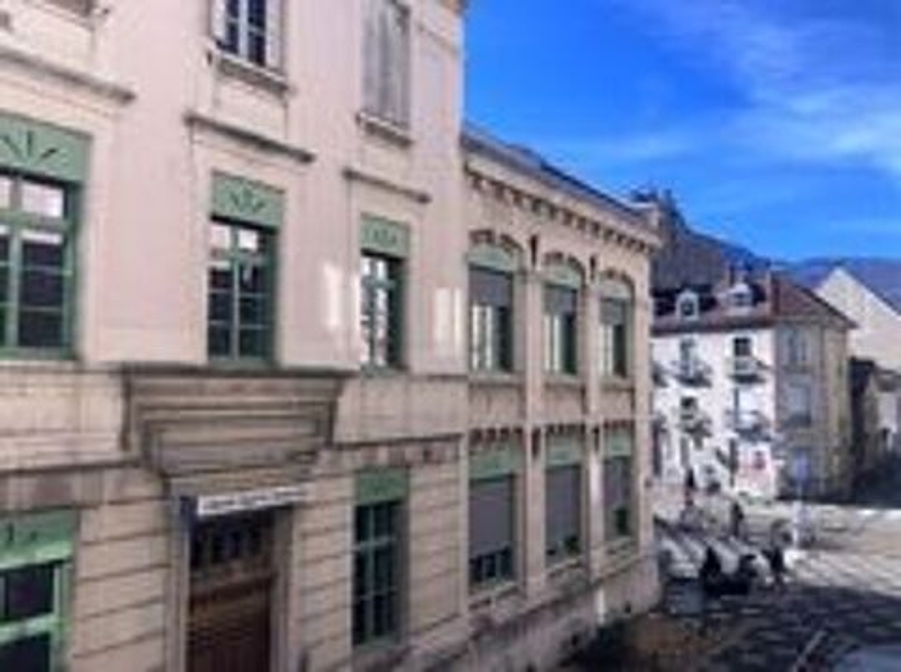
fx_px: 727
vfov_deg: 49.6
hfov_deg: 63.5
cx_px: 450
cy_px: 336
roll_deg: -2.6
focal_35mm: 28
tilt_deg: +3.8
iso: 25
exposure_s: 1/1656
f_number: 1.8
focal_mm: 3.99
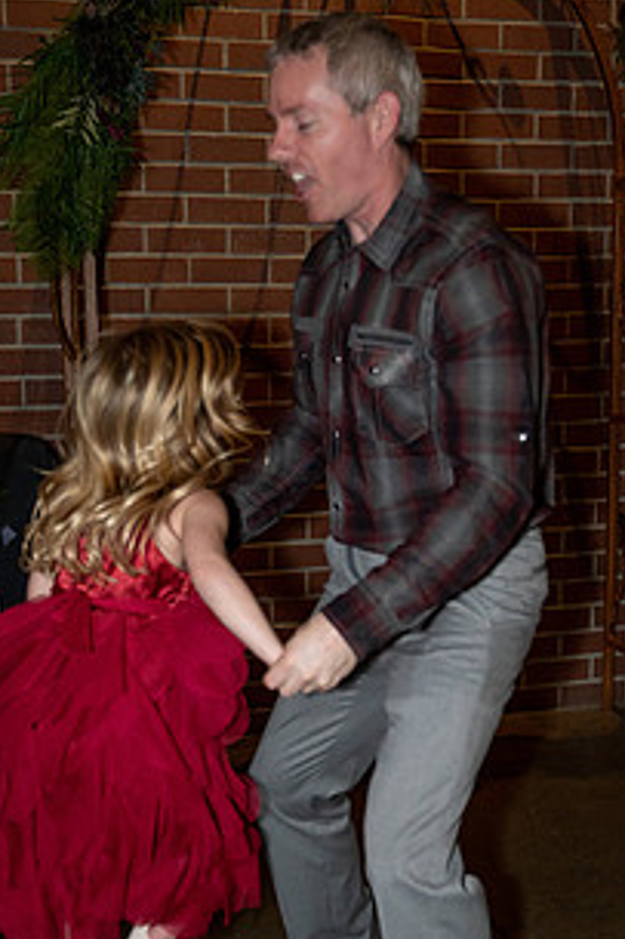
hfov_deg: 22.9
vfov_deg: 33.9
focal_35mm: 59
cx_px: 366
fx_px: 1538
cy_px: 542
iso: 2500
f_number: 2.8
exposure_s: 1/250
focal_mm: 40
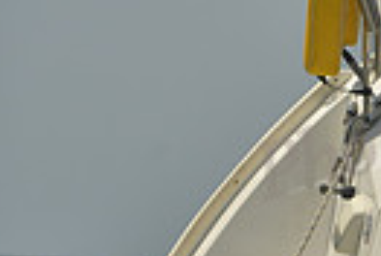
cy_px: 234
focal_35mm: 640
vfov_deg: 2.2
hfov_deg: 3.2
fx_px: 6789
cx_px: 820
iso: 280
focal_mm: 145
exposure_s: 1/1000
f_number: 9
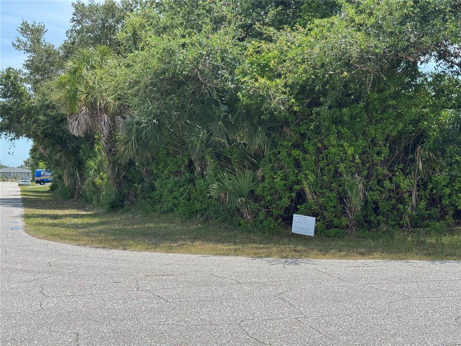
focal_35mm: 48
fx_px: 639
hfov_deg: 39.7
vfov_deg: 30.3
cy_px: 173
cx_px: 230
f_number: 1.78
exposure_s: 1/2611
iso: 64
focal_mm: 6.76
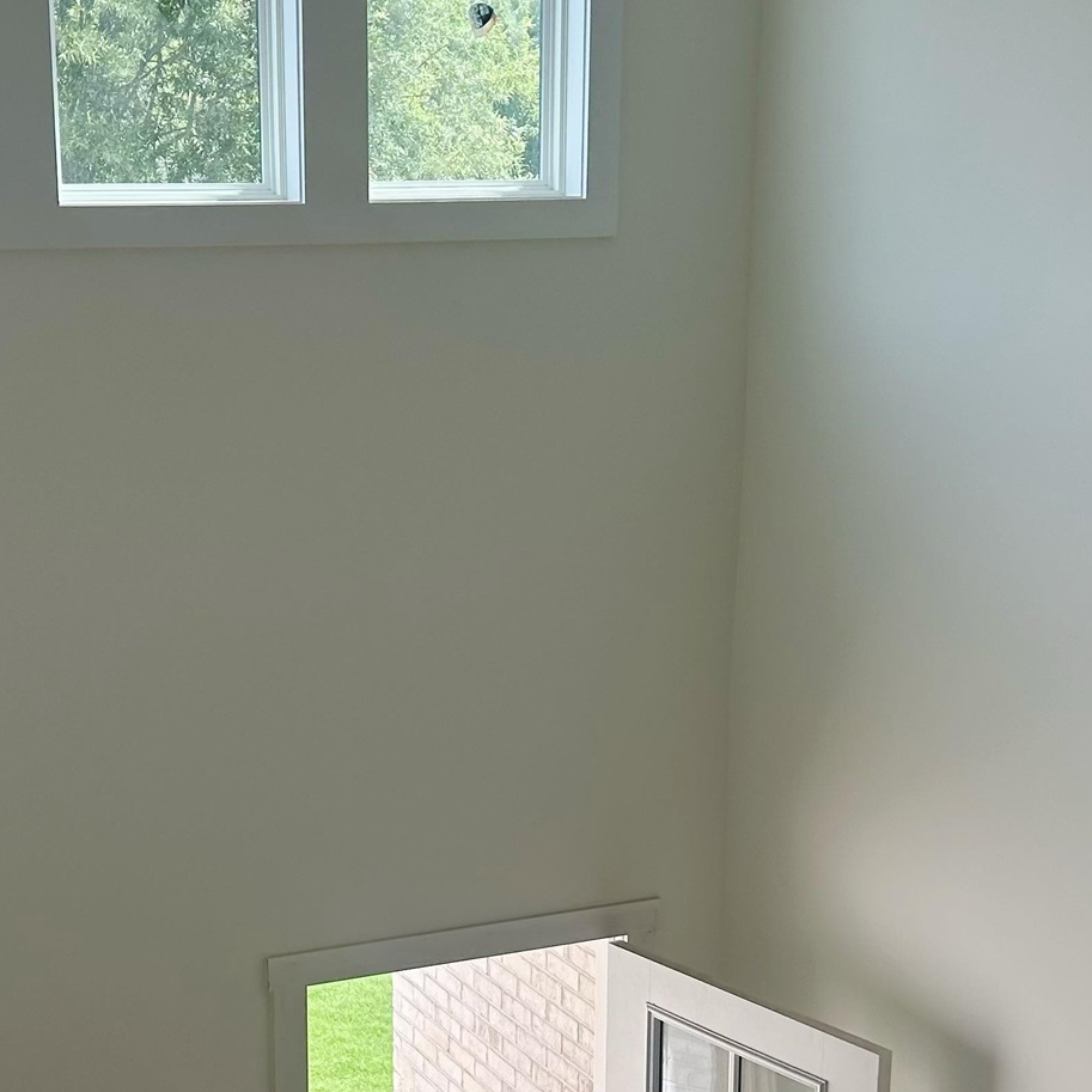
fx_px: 2070
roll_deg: +0.8
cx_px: 340
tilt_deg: -15.1
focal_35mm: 58
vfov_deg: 29.3
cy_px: 756
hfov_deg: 29.3
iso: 50
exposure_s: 1/769
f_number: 1.5
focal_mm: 5.7
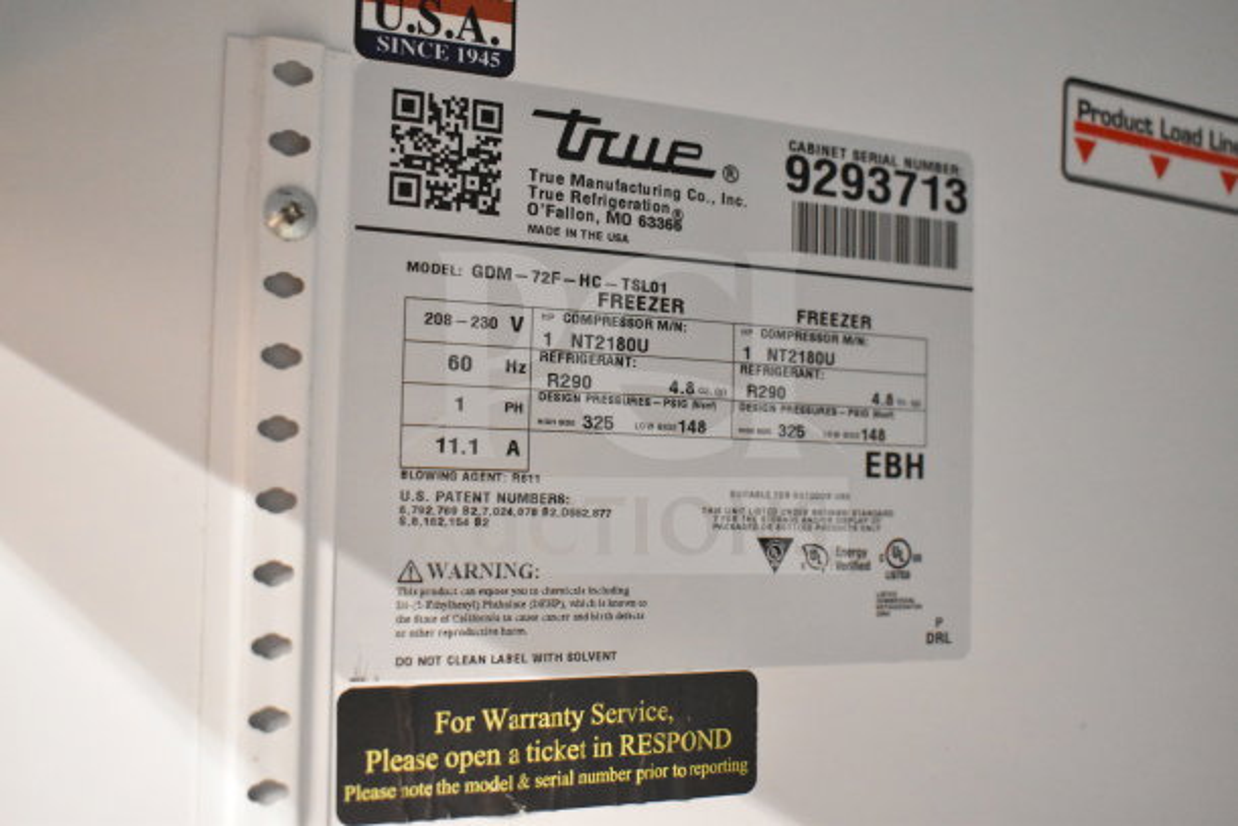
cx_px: 619
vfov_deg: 31.9
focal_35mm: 42
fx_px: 1445
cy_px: 413
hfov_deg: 46.4
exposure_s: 1/50
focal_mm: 28
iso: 6400
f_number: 4.2
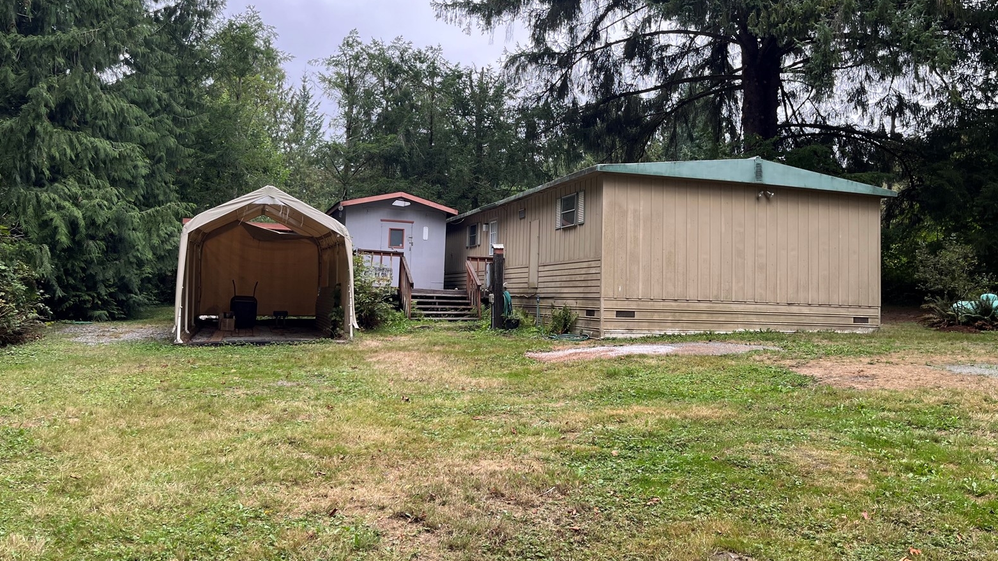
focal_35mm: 29
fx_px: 767
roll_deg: +0.2
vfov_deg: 40.1
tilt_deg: +3.2
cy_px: 243
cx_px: 508
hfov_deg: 66.1
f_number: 1.6
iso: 40
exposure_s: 1/189
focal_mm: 5.1
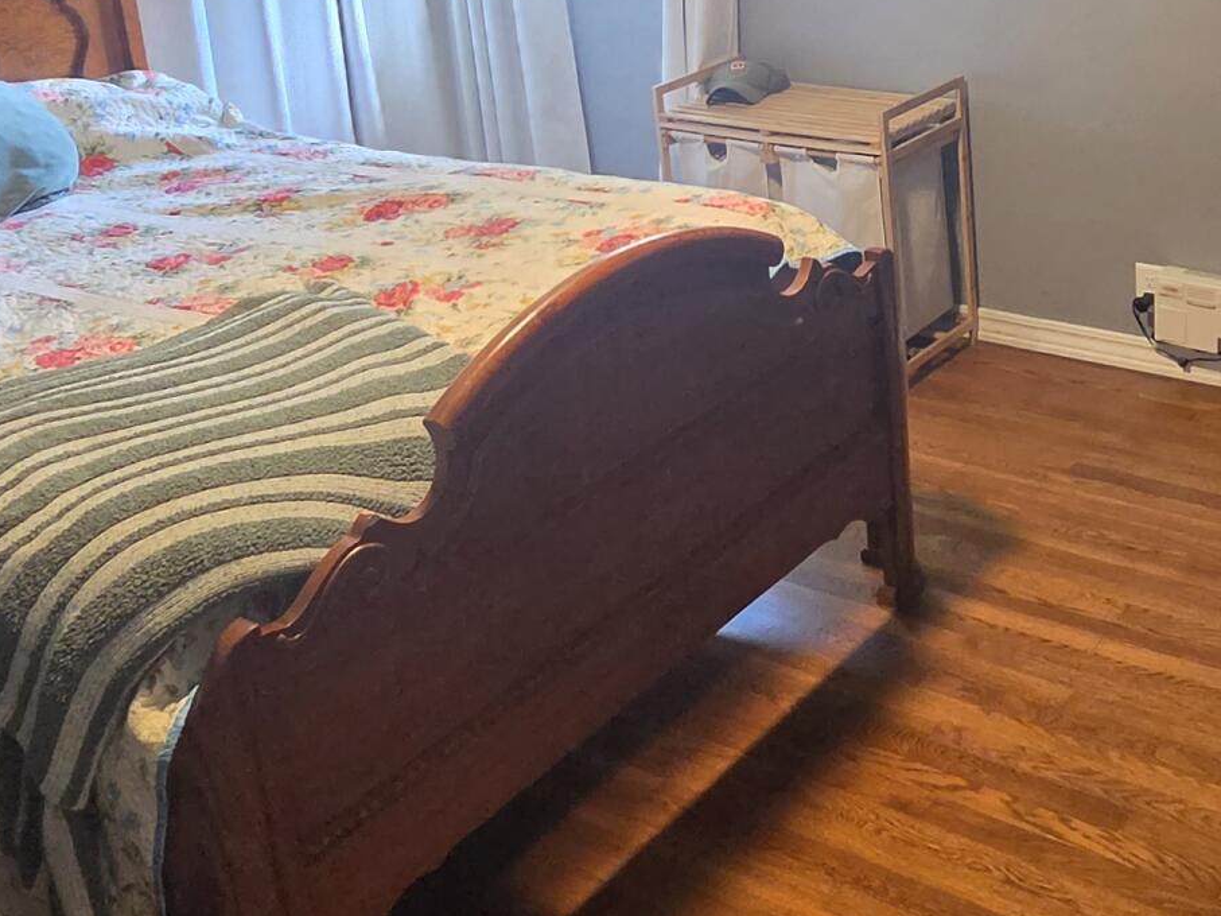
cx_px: 828
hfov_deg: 43.2
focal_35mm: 43
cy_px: 139
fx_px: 1517
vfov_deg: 32.3
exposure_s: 1/60
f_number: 2.2
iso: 800
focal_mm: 2.2
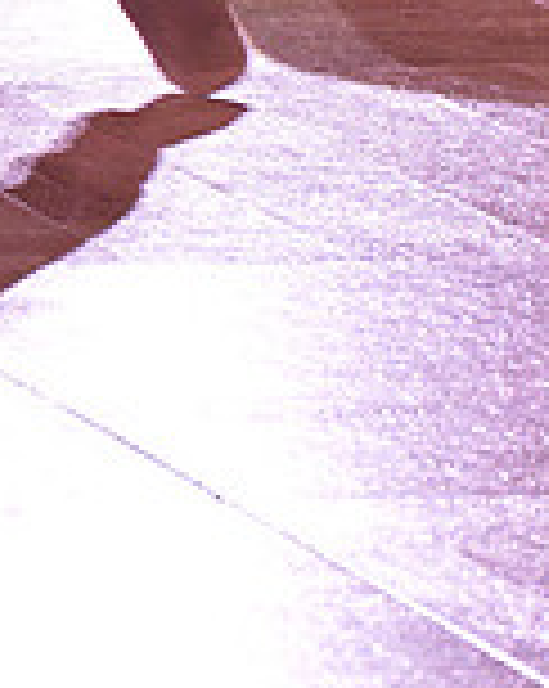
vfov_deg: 2.9
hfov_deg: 2.3
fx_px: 13371
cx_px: -290
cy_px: -603
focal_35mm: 657
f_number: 6.3
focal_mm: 185
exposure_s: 1/250
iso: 2000
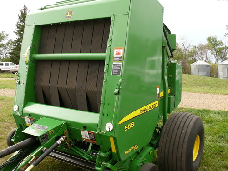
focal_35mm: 38
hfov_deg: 49.0
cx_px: 110
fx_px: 250
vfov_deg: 37.7
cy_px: 91
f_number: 4
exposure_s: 1/160
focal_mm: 7.4
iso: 100
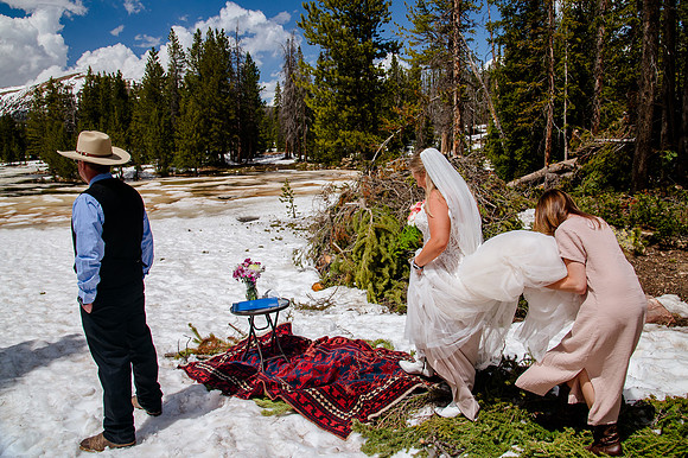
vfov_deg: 48.7
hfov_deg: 68.6
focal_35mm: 26
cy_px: 206
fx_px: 504
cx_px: 356
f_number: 8
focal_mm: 24
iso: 200
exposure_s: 1/640
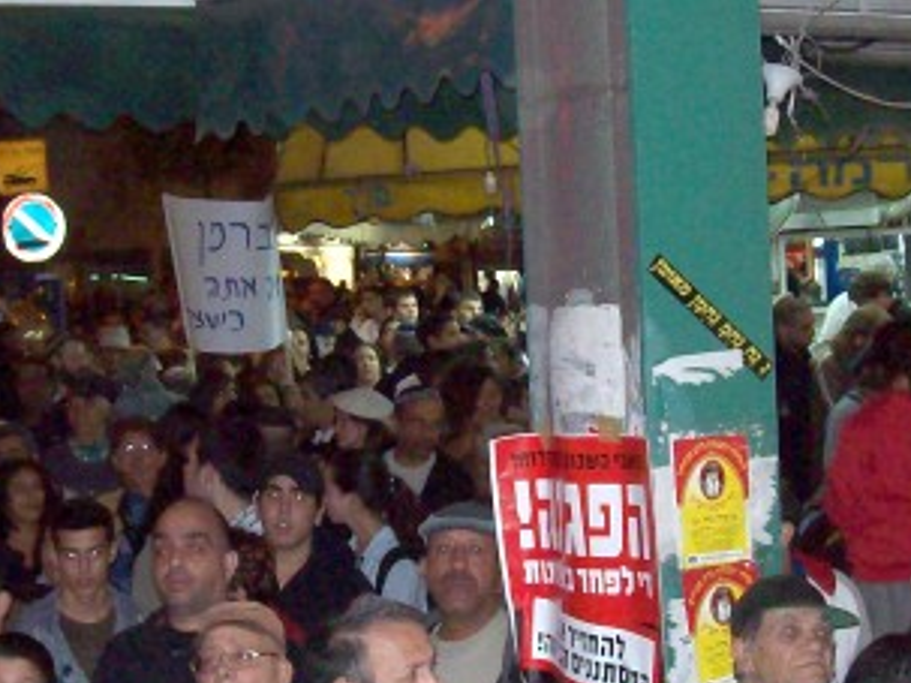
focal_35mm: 57
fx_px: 1499
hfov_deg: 33.8
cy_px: 539
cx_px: 478
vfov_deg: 25.2
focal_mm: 6
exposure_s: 1/64
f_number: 2.7
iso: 200
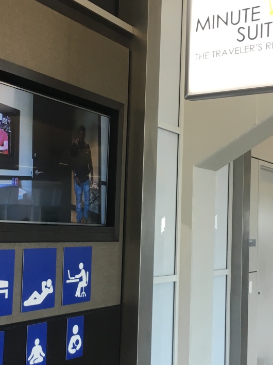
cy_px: 193
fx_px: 589
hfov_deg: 25.9
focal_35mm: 56
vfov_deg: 34.3
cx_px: 89
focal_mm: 4.15
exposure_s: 1/30
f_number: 2.2
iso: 32
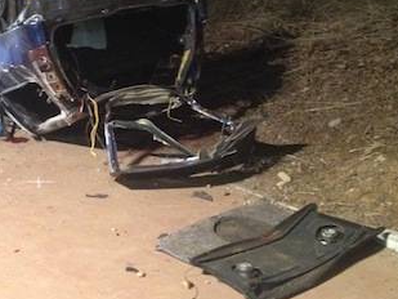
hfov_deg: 27.7
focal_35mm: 68
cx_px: 52
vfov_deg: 21.3
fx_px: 782
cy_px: 52
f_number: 2.4
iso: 500
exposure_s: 1/15
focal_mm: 4.28
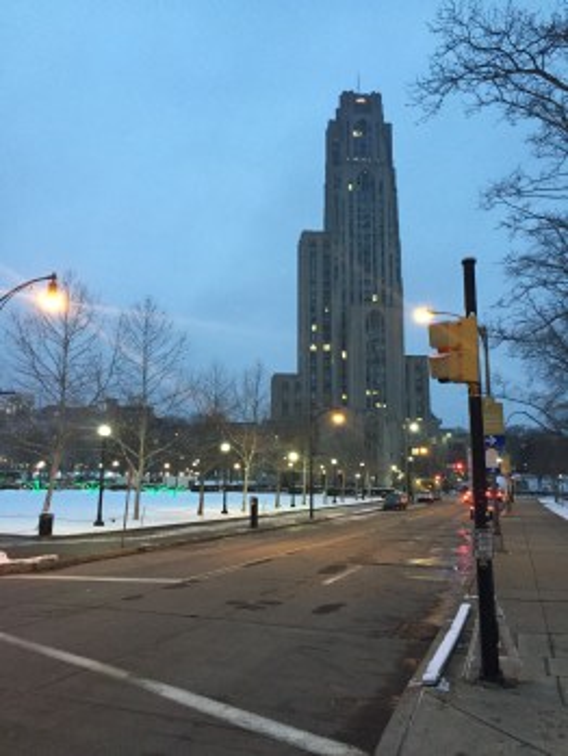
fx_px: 634
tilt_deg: +10.6
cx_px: 284
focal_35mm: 29
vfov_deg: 61.6
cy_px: 378
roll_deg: -0.8
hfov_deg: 48.3
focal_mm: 4.15
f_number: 2.2
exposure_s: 1/20
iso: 250
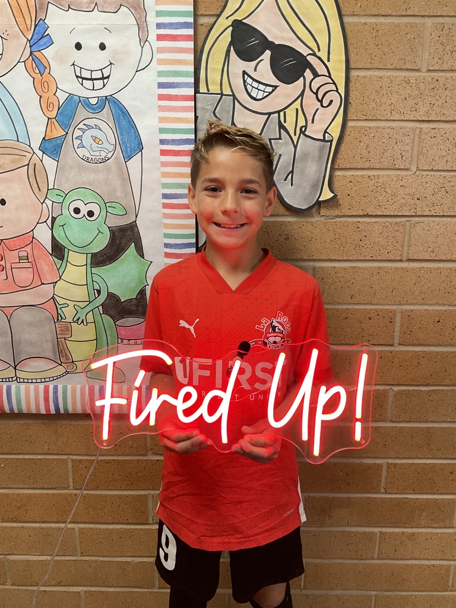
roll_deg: -1.2
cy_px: 304
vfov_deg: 61.7
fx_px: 509
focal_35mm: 29
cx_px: 228
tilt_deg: -14.6
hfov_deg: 48.2
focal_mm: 3
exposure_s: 1/60
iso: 160
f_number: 1.8
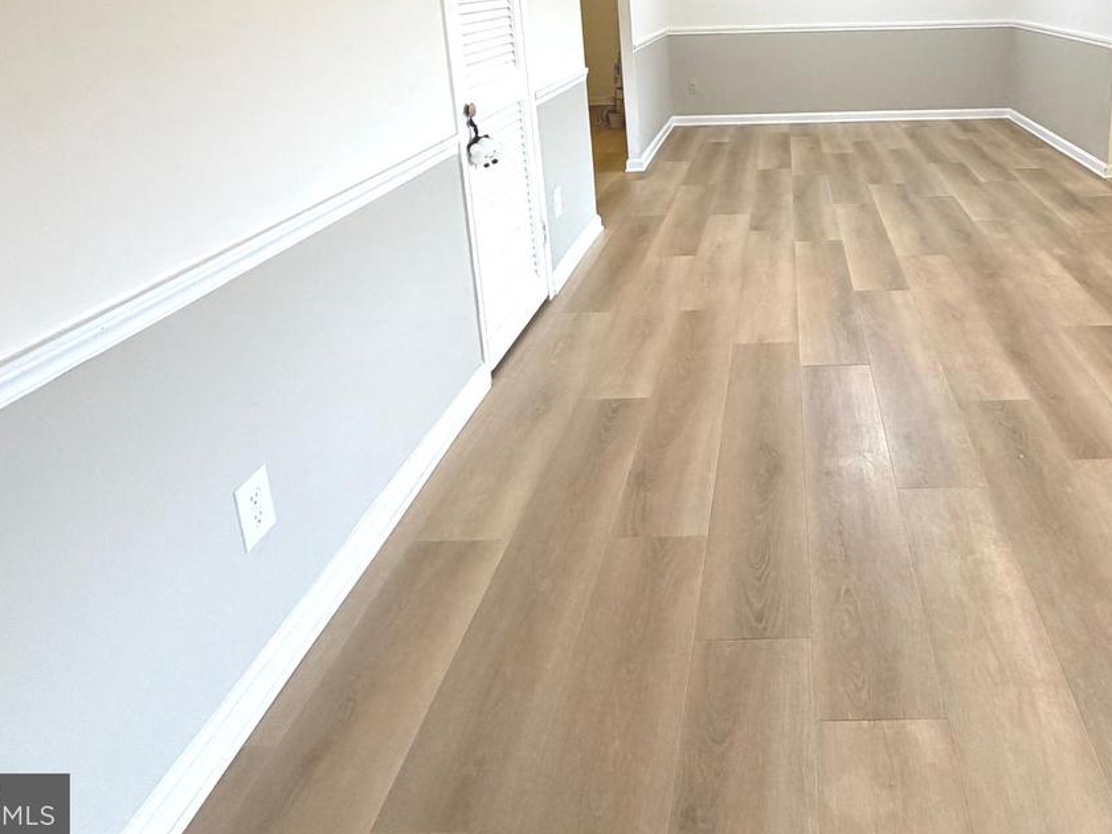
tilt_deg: -12.6
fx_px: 771
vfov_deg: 52.1
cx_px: 790
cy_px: 135
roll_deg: +1.6
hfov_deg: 68.4
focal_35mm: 24
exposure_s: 1/60
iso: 320
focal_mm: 2.22
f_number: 2.2
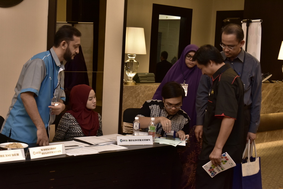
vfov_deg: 22.6
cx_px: 142
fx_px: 472
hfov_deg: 33.4
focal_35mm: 60
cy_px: 94
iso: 1000
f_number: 7.1
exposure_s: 1/30
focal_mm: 40
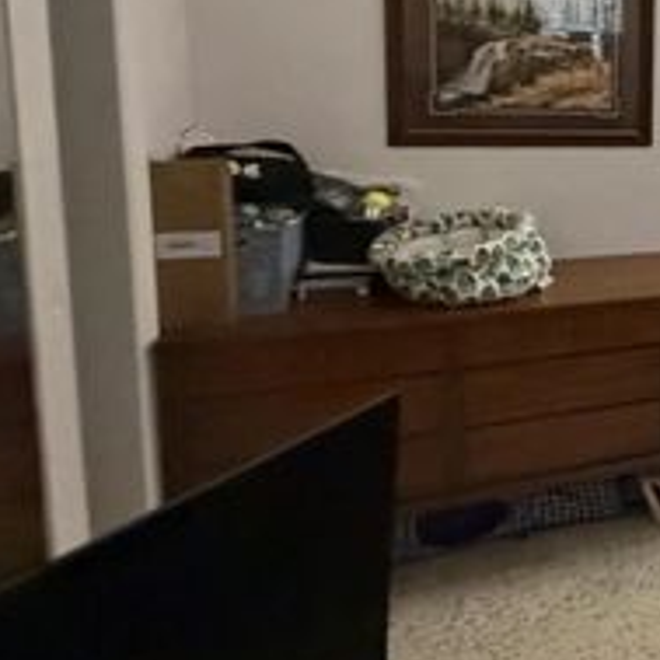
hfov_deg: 25.2
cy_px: 147
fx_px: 906
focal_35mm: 42
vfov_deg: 38.7
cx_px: 1079
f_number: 2.2
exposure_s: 1/60
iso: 800
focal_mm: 2.22
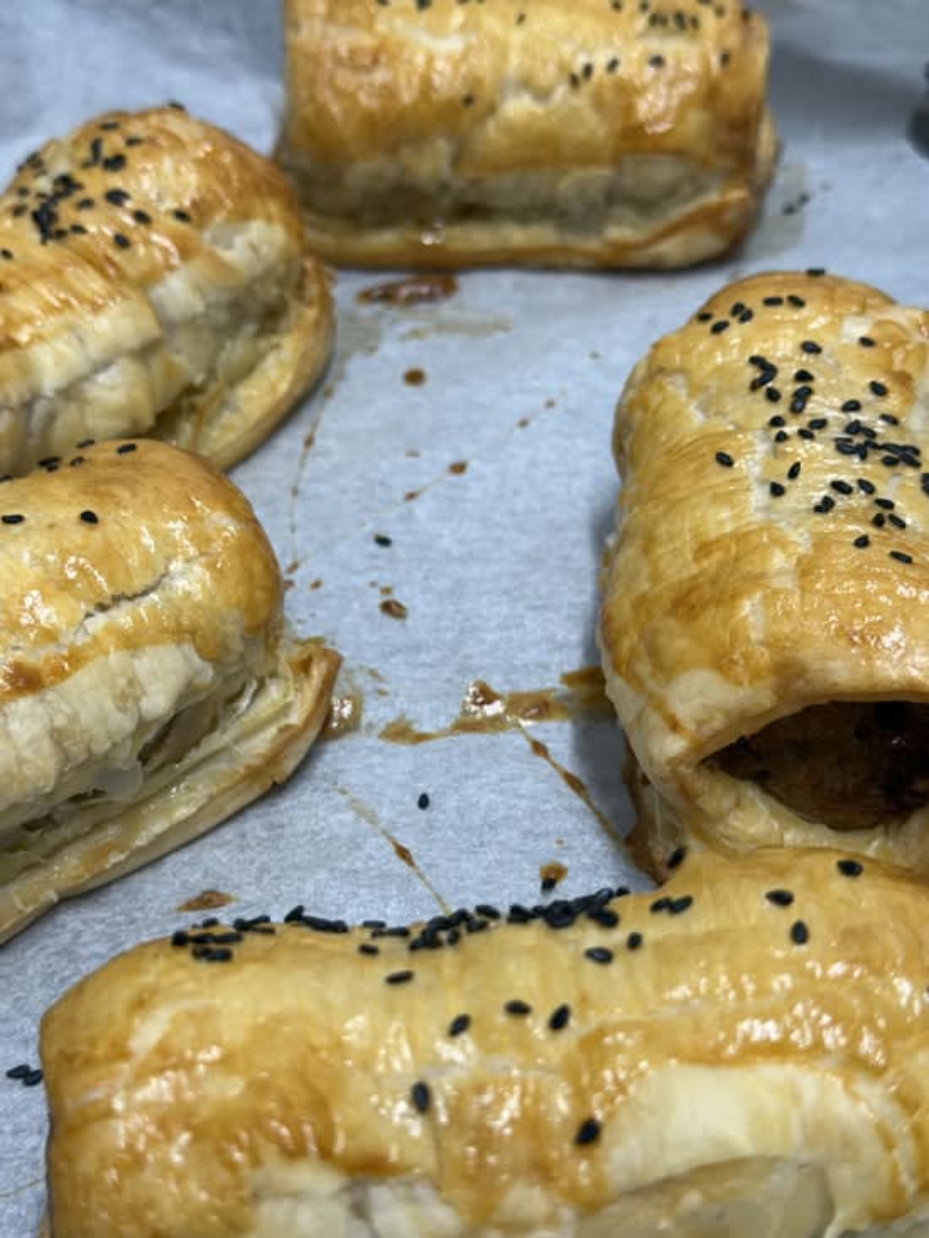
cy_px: 619
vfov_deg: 39.7
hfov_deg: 30.3
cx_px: 464
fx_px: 1717
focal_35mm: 48
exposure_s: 1/50
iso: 50
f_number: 1.78
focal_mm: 6.76
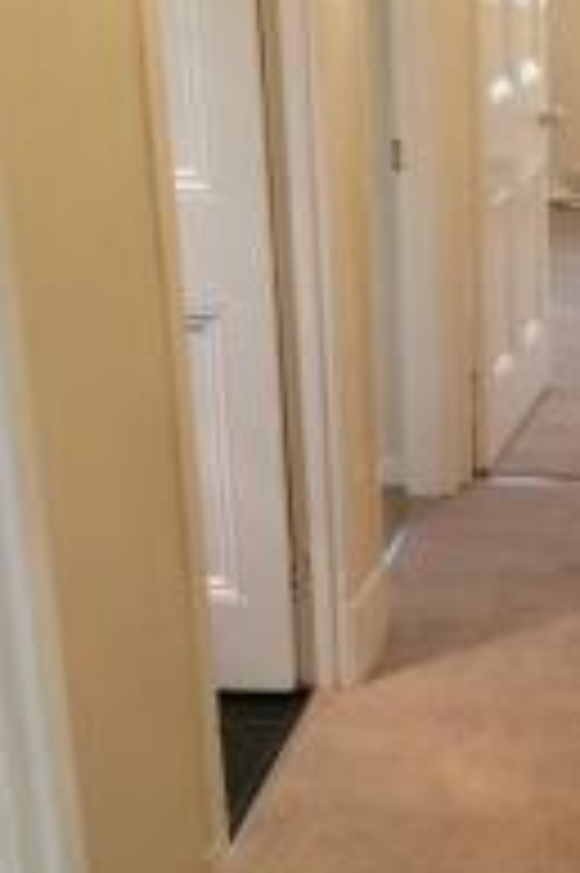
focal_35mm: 68
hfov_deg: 18.9
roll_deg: -3.6
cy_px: 475
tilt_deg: -23.1
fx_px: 1646
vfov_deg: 29.7
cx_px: 697
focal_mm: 4.15
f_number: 2.2
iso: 160
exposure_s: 1/33
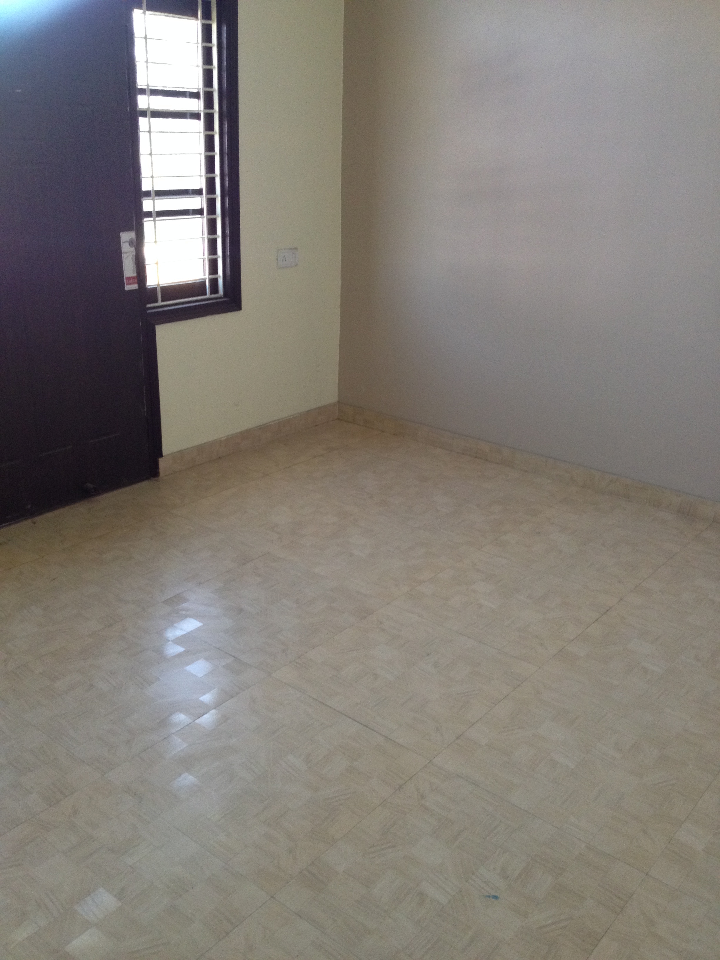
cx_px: 360
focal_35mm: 35
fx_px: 971
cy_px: 480
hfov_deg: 40.7
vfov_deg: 52.6
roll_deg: -0.5
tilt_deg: -23.8
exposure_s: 1/20
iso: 160
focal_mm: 4.28
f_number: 2.4
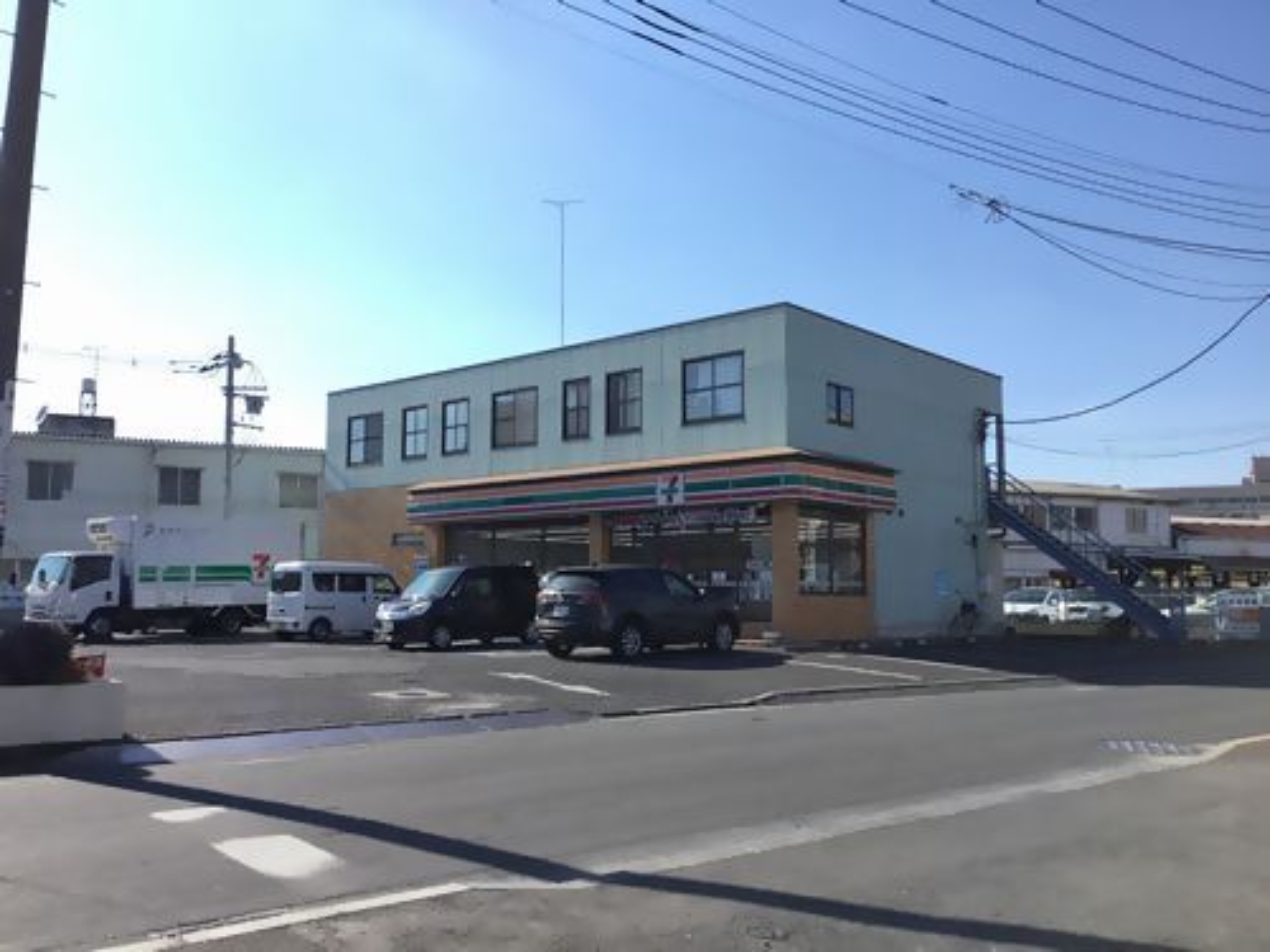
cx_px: 635
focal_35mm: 31
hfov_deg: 58.4
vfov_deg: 45.4
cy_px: 476
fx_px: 1137
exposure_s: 1/823
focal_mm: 3.3
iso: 25
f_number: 2.4
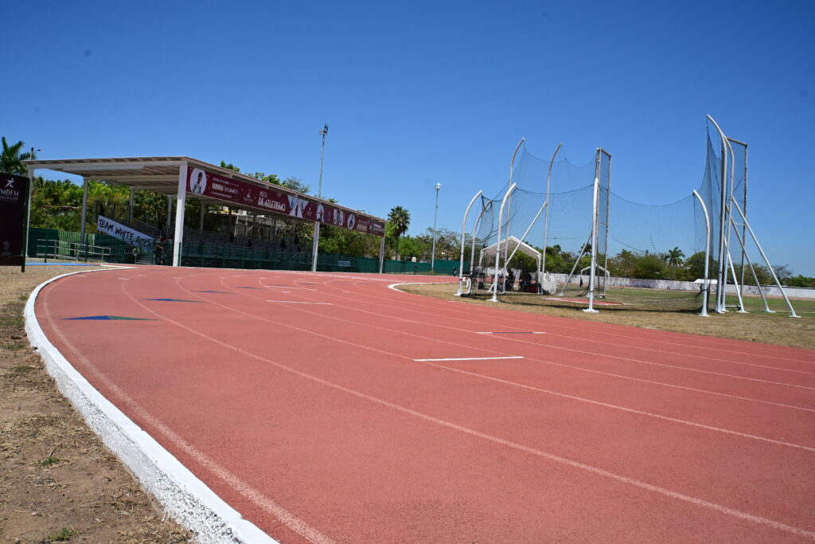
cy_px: 272
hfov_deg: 43.0
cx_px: 408
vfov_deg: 29.4
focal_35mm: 46
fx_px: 1036
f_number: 18
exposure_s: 1/400
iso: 280
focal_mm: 30.5
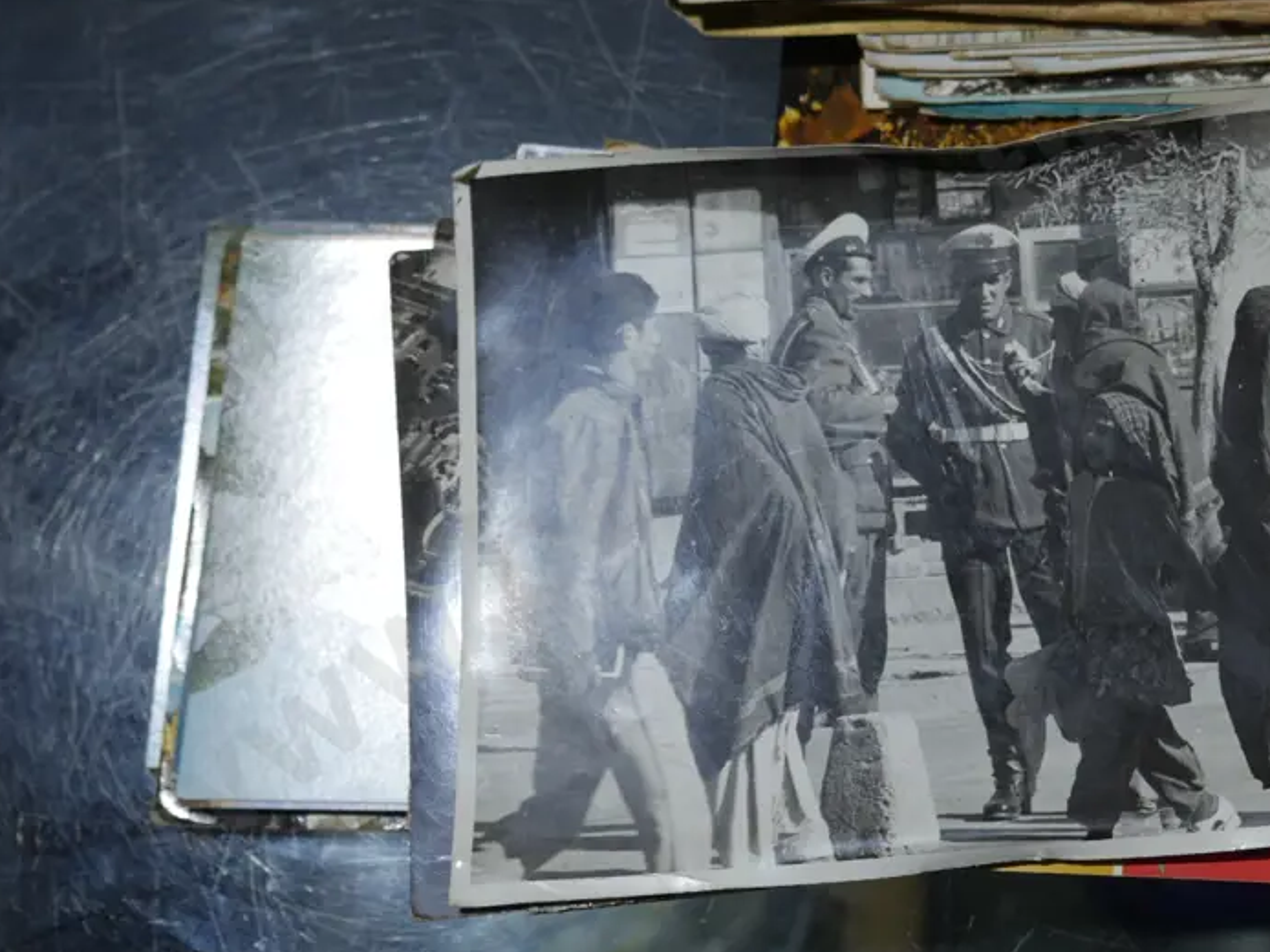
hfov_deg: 30.8
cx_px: 902
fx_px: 2274
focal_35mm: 62
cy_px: 284
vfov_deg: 23.5
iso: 200
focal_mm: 21
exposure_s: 1/125
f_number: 4.6
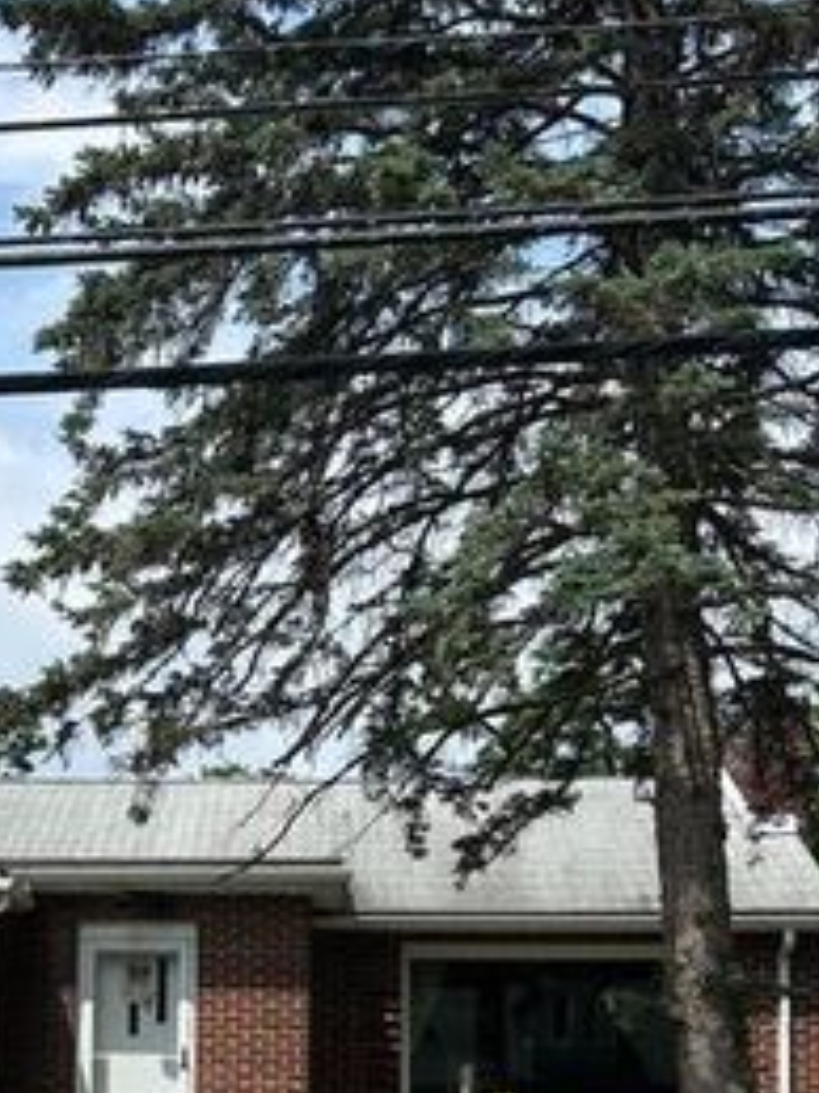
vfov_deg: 27.9
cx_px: 152
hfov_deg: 21.6
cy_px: 985
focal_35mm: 67
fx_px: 2115
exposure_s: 1/4115
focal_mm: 5.7
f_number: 1.5
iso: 50
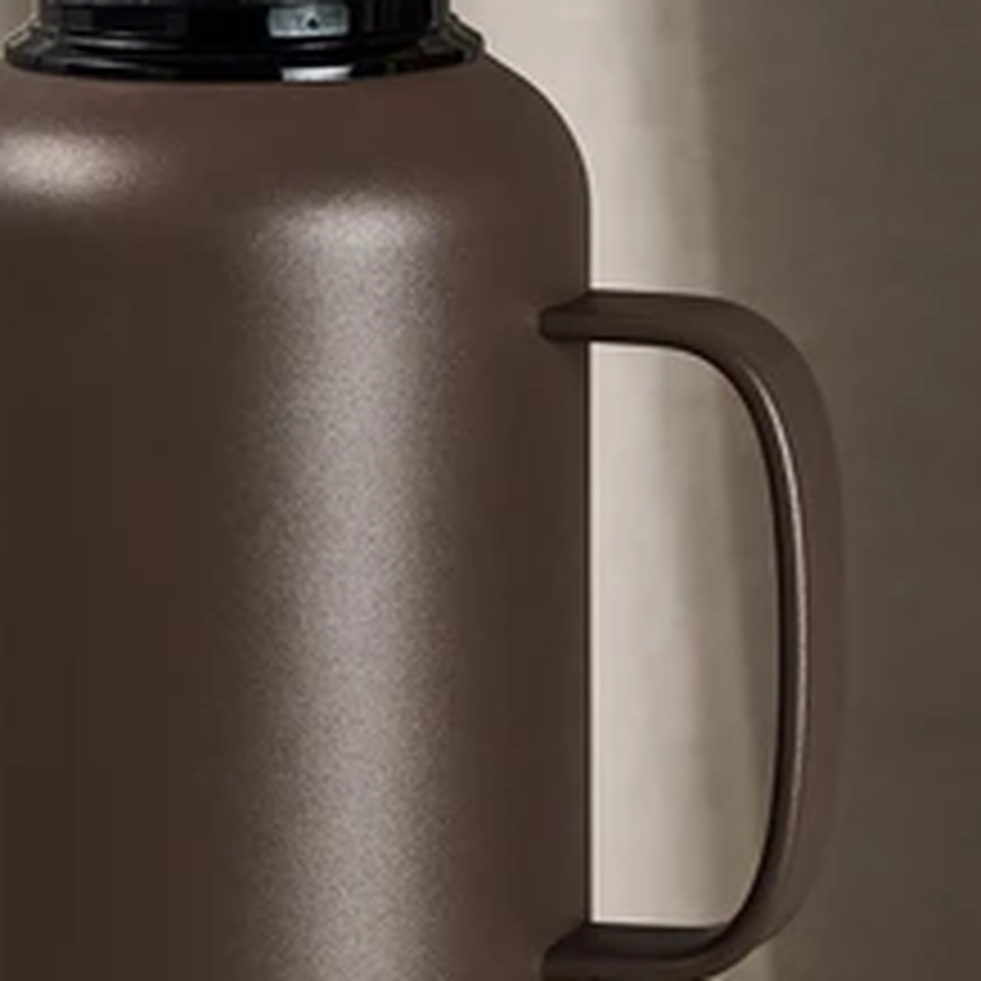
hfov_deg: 6.4
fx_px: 8753
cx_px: 335
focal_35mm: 273
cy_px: 279
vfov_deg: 6.4
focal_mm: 70
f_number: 8
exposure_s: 1/30
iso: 1000
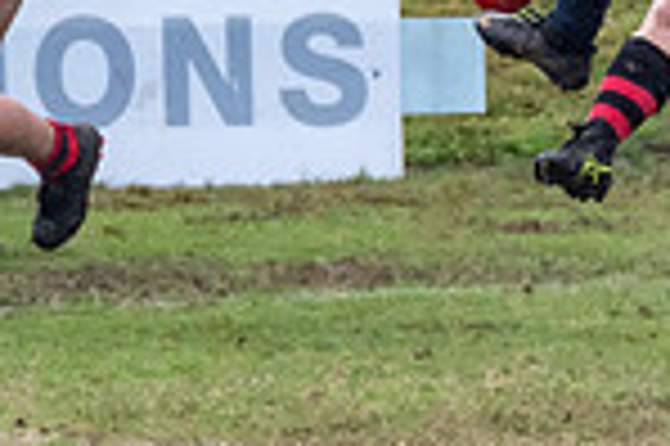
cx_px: 840
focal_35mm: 4066
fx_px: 75589
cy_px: 28
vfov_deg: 0.3
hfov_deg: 0.5
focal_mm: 550
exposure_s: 1/800
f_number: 7.1
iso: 1000
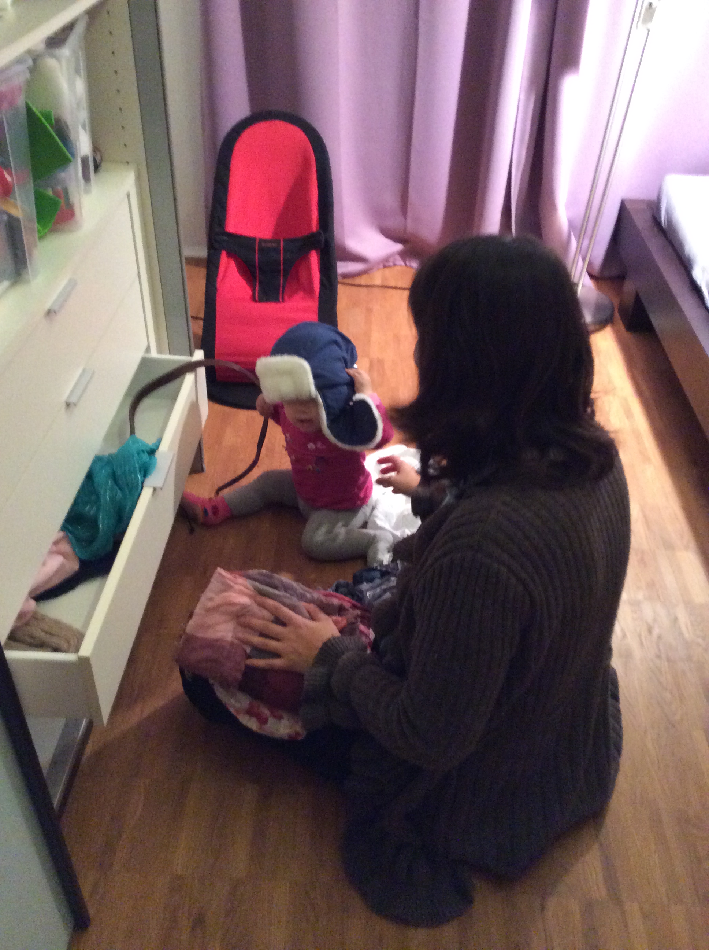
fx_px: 904
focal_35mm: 33
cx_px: 354
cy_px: 475
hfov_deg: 42.8
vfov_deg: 55.4
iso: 400
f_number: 2.4
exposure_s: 1/15
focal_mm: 3.3
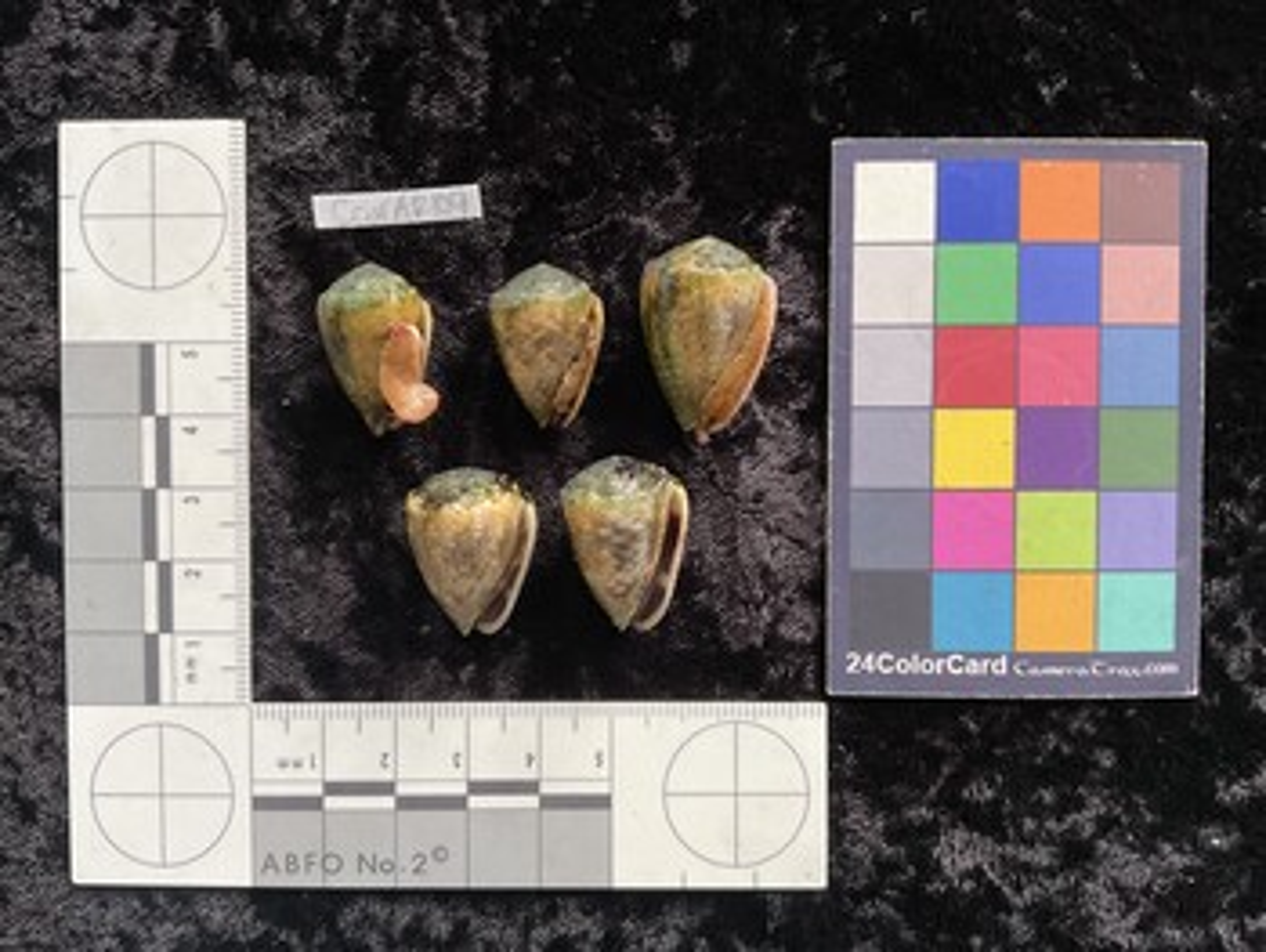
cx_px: 633
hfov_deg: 61.6
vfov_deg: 48.3
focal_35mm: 29
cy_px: 476
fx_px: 1061
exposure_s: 1/60
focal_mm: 3
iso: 125
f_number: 1.8
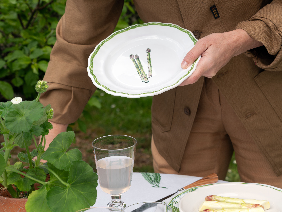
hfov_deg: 19.4
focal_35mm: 101
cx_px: 141
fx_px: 823
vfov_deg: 14.6
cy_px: 50
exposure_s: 1/125
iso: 100
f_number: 8
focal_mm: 70
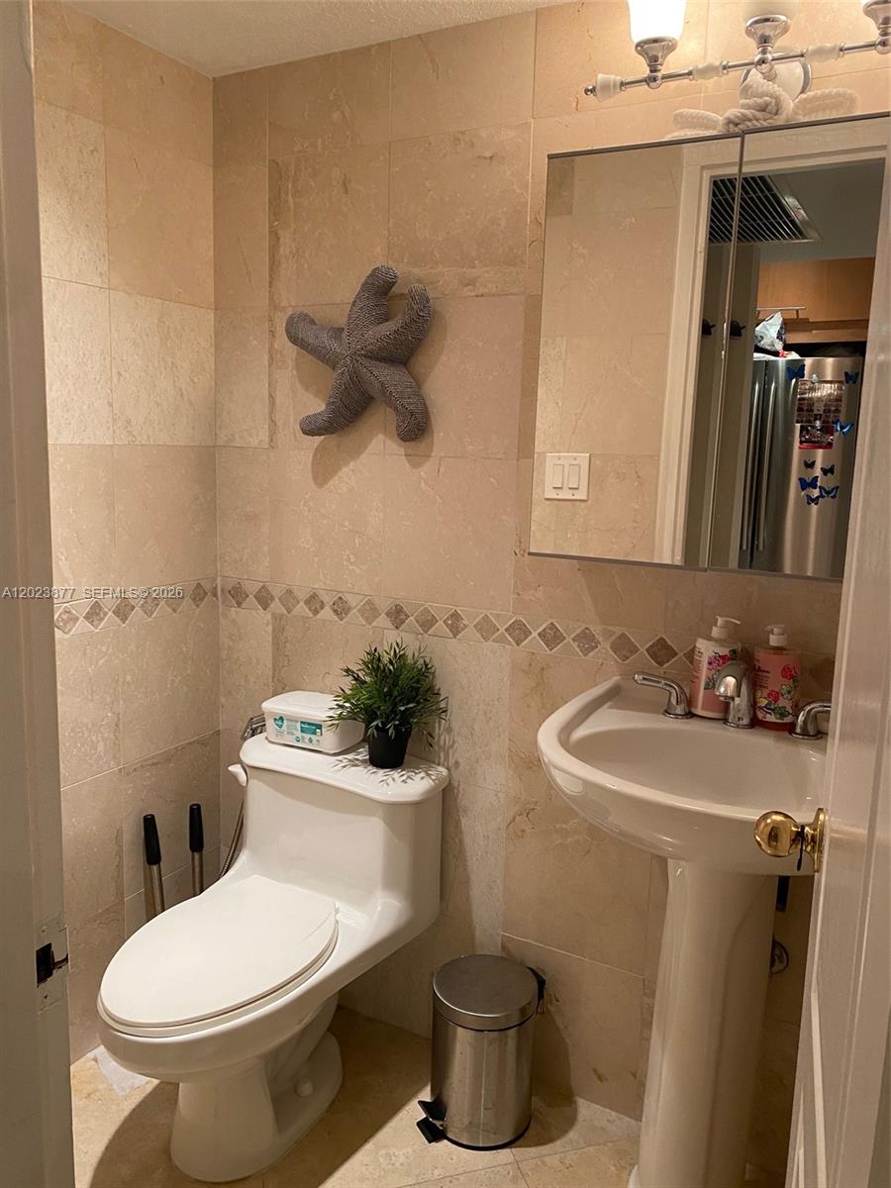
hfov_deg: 53.1
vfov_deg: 67.3
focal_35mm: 26
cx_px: 446
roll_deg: -0.5
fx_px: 892
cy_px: 594
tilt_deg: -8.3
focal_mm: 4.25
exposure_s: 1/60
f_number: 1.8
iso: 160
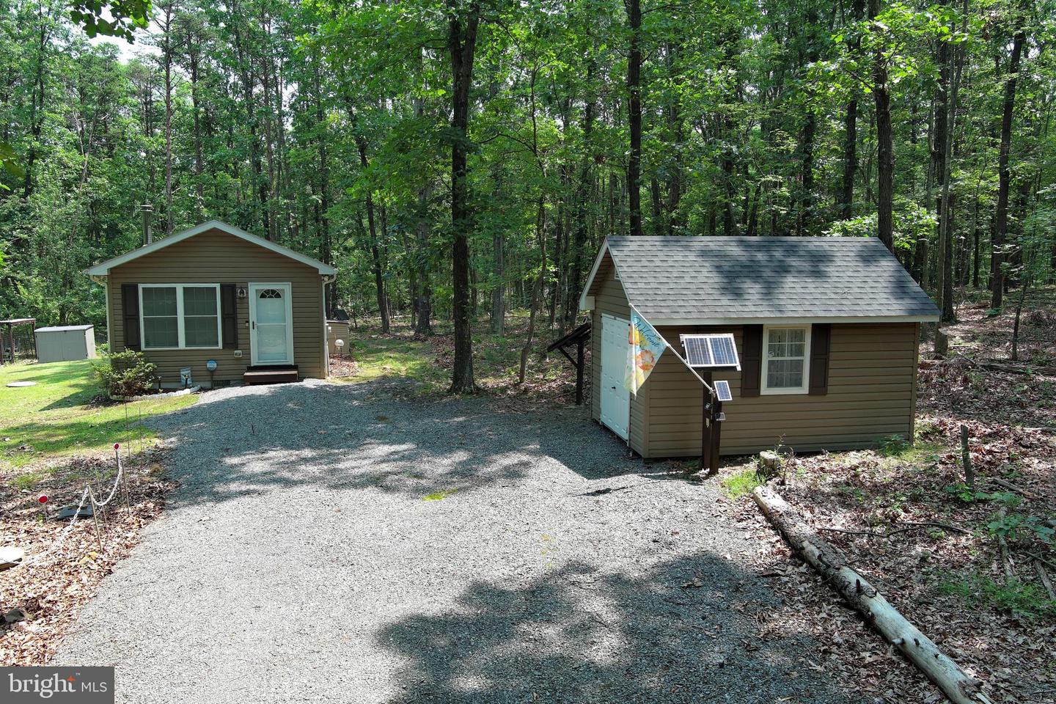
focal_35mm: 29
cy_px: 352
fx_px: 851
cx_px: 528
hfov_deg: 63.7
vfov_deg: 45.0
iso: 100
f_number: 2.8
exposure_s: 1/262
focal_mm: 10.57
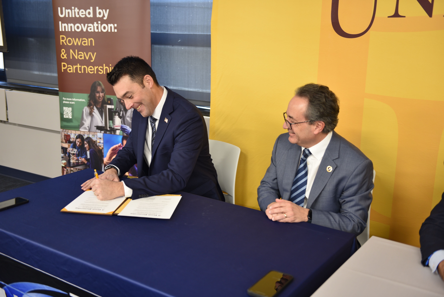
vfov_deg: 33.4
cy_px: 148
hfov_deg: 48.4
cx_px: 222
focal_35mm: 40
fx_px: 493
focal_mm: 40
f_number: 2.8
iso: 400
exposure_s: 1/30
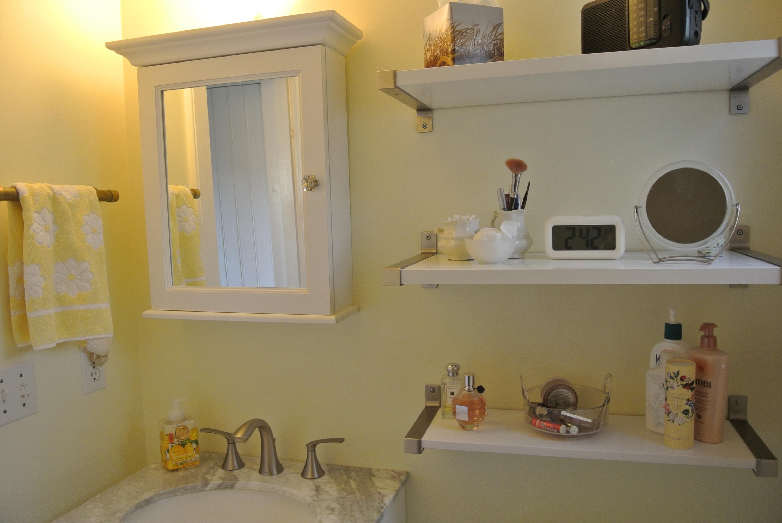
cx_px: 391
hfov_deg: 65.4
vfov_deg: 46.5
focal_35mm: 28
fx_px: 609
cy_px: 262
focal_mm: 10.7
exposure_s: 1/60
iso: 400
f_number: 3.5
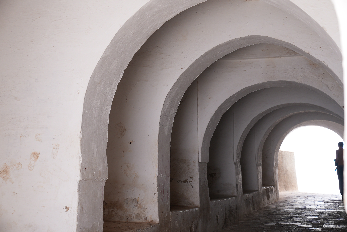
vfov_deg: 19.5
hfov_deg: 28.8
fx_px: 675
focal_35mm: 70
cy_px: 116
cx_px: 174
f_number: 4
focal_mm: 70
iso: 320
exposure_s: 1/160
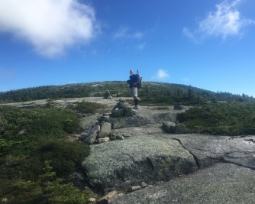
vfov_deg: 47.1
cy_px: 102
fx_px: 234
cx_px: 134
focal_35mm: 31
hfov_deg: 57.2
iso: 25
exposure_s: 1/1099
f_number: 2.2
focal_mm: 4.15
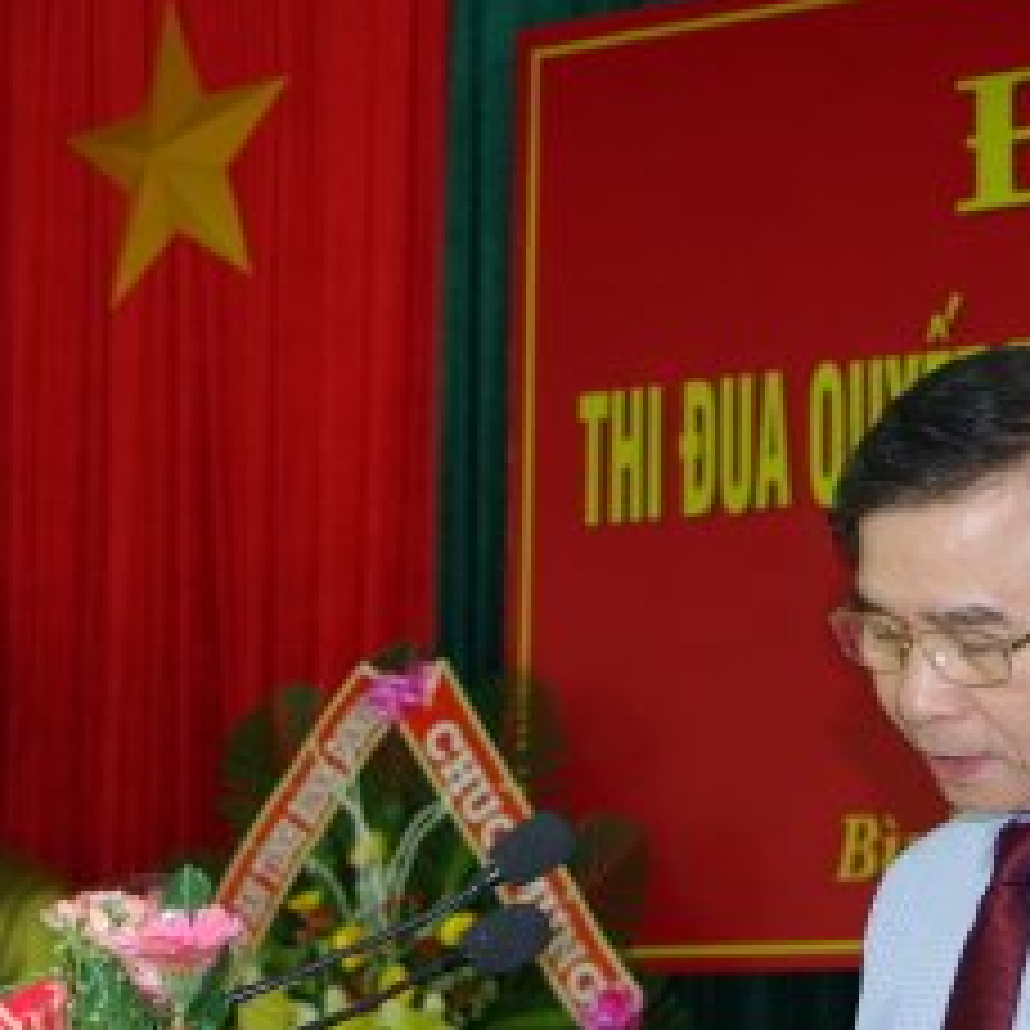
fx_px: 3703
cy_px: 706
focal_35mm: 110
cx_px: 657
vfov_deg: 15.8
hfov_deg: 15.8
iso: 400
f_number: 4.5
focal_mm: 36
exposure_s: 1/25
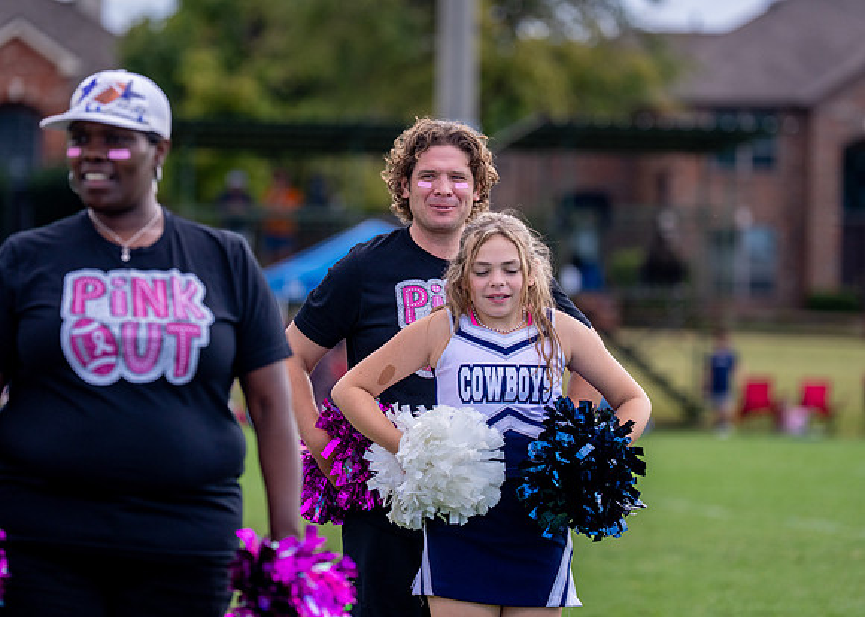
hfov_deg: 11.1
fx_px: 4434
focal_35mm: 181
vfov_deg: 8.0
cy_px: 263
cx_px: 411
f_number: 2.8
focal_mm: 144
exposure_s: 1/4000
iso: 500
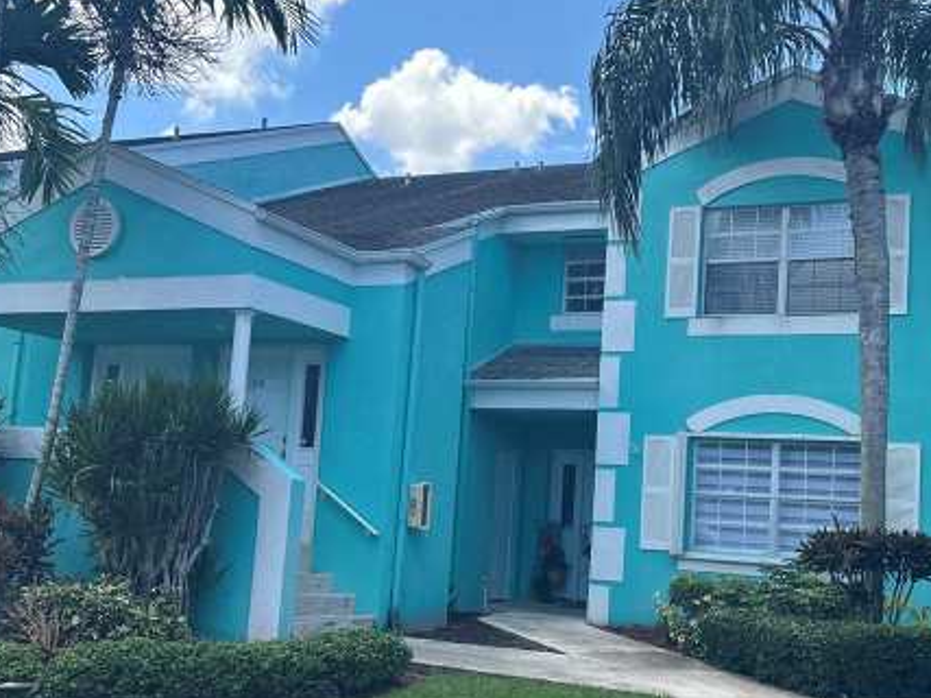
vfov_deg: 32.1
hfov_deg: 42.1
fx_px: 1210
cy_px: 388
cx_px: 495
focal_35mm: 45
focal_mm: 6.86
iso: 80
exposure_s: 1/1880
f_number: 1.78
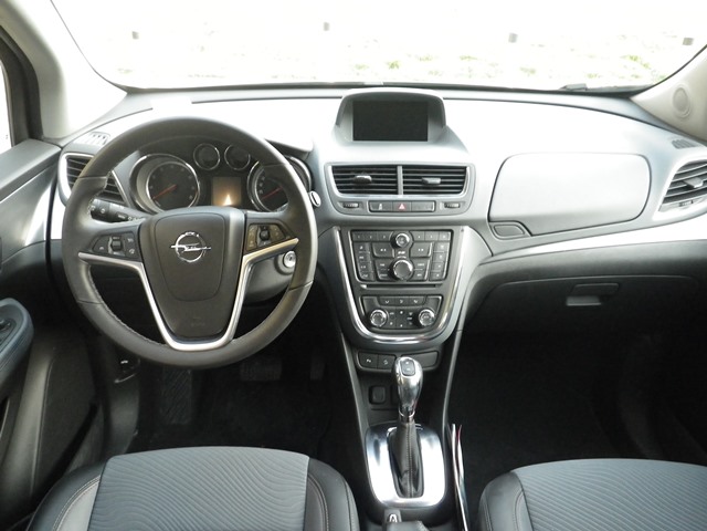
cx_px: 354
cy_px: 266
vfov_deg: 49.7
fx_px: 572
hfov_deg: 63.4
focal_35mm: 28
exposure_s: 1/50
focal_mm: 5
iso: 400
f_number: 3.5
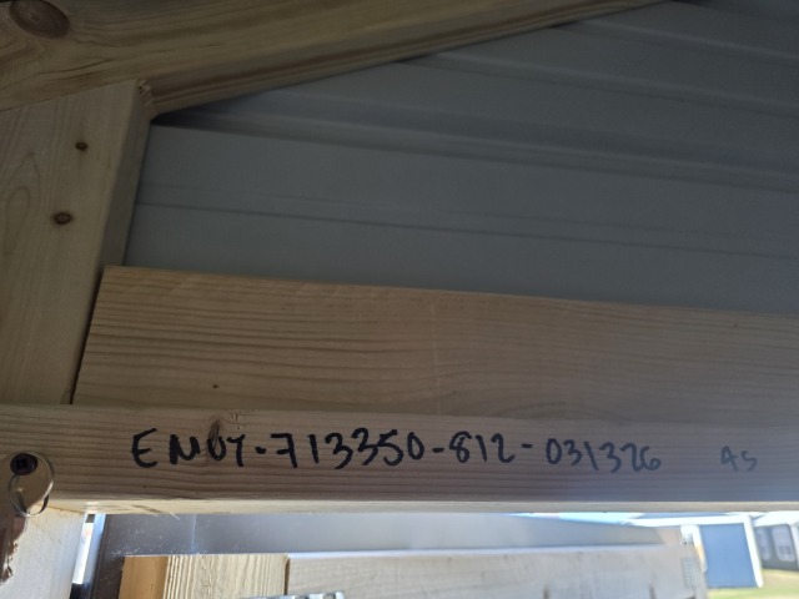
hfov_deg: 73.9
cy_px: 300
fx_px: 531
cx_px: 400
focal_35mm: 23
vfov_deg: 58.9
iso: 100
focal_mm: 6.3
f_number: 1.7
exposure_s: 1/180
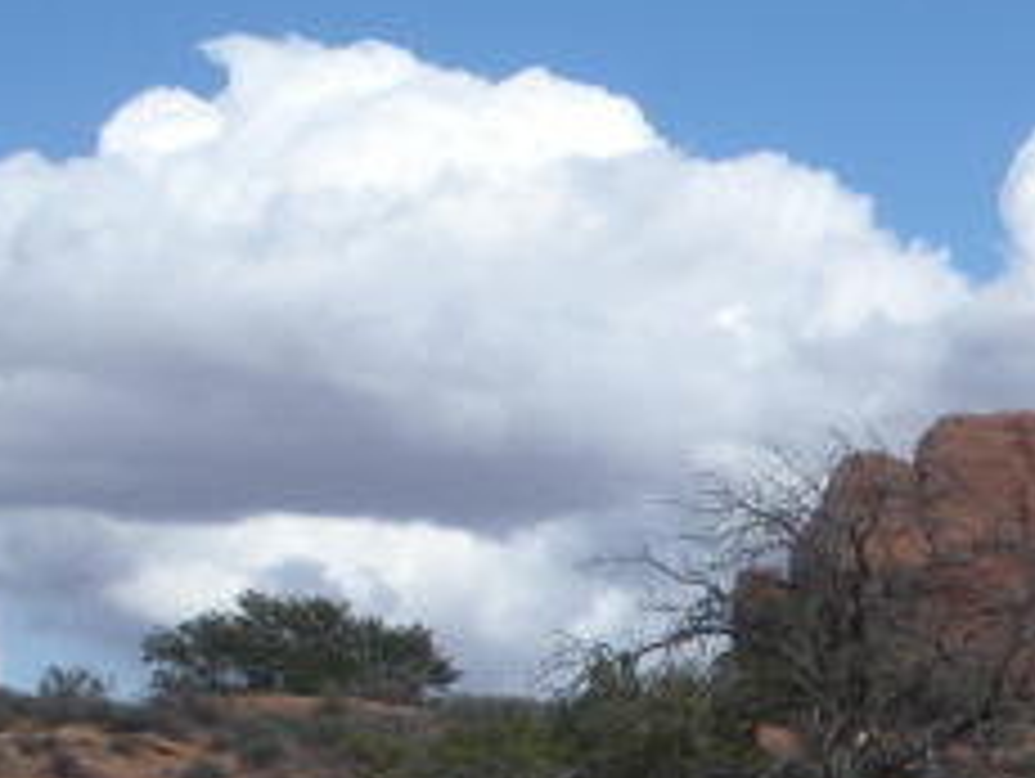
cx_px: 1760
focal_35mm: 125
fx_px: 3741
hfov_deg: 14.2
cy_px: 715
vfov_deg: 11.8
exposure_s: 1/916
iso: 64
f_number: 3.5
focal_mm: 6.3
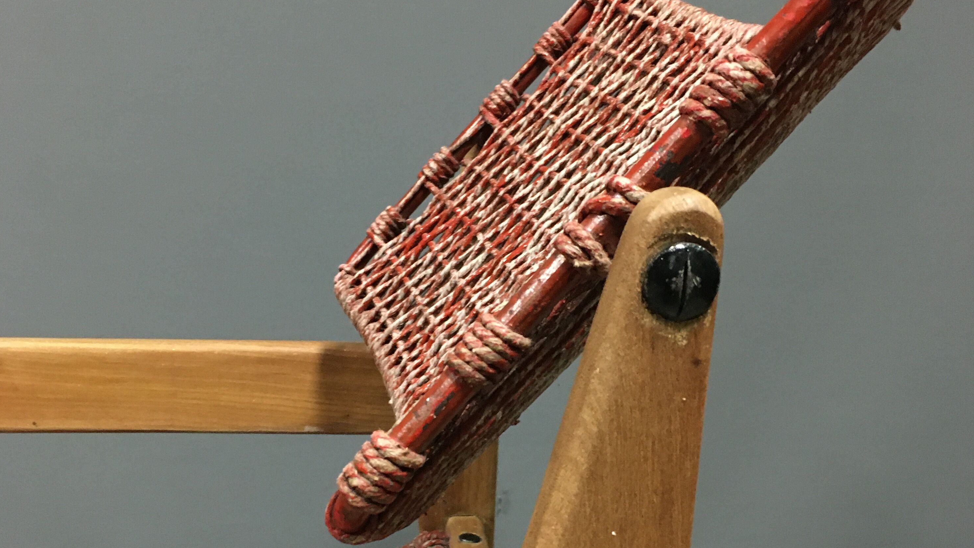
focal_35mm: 43
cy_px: 360
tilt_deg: -17.0
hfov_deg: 47.4
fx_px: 1110
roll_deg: -2.6
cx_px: 479
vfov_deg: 27.6
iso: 400
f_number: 2.2
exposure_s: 1/17
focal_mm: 4.15
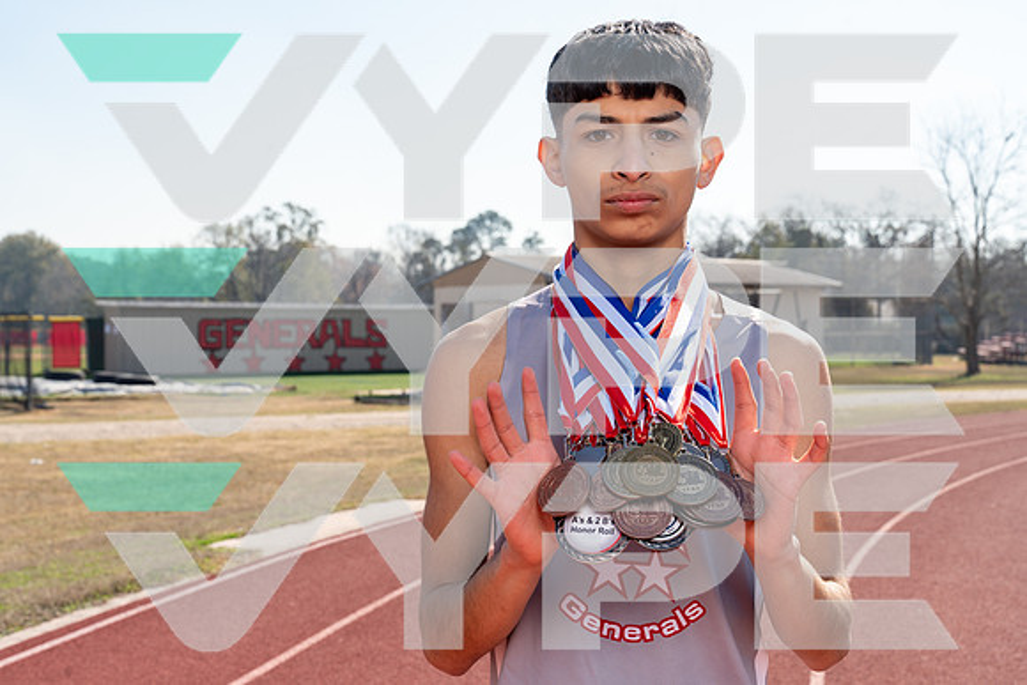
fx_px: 1598
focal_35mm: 56
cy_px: 342
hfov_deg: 35.6
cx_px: 514
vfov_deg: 24.2
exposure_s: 1/200
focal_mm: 56
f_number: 9
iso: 125
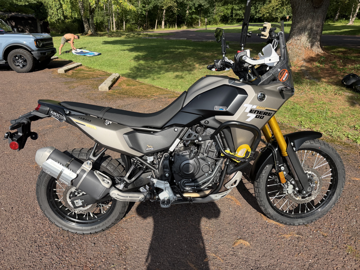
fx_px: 250
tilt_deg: -22.6
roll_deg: -1.3
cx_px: 180
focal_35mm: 24
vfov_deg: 56.8
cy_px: 135
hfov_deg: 71.6
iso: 100
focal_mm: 6.76
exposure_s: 1/2703
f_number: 1.78
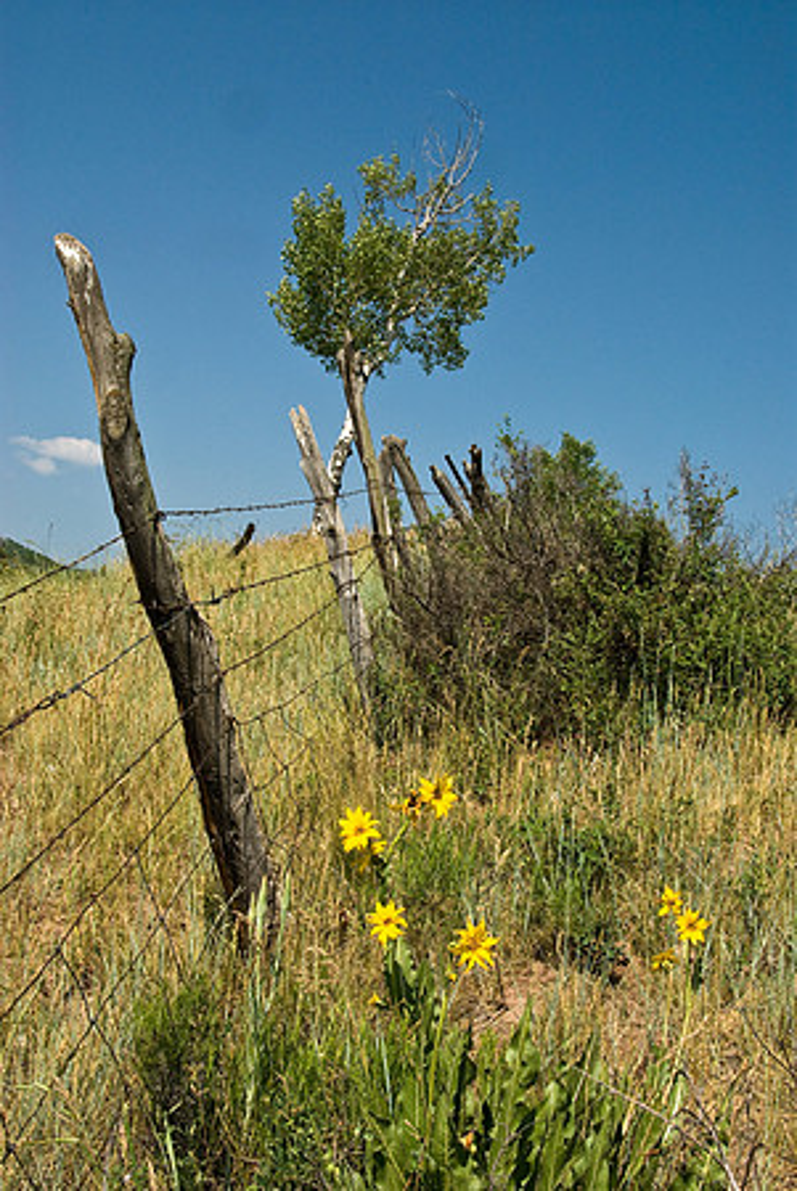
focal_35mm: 42
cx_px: 398
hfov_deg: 32.0
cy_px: 596
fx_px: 1391
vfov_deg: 46.4
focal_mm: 28
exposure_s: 1/160
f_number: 22
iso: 400
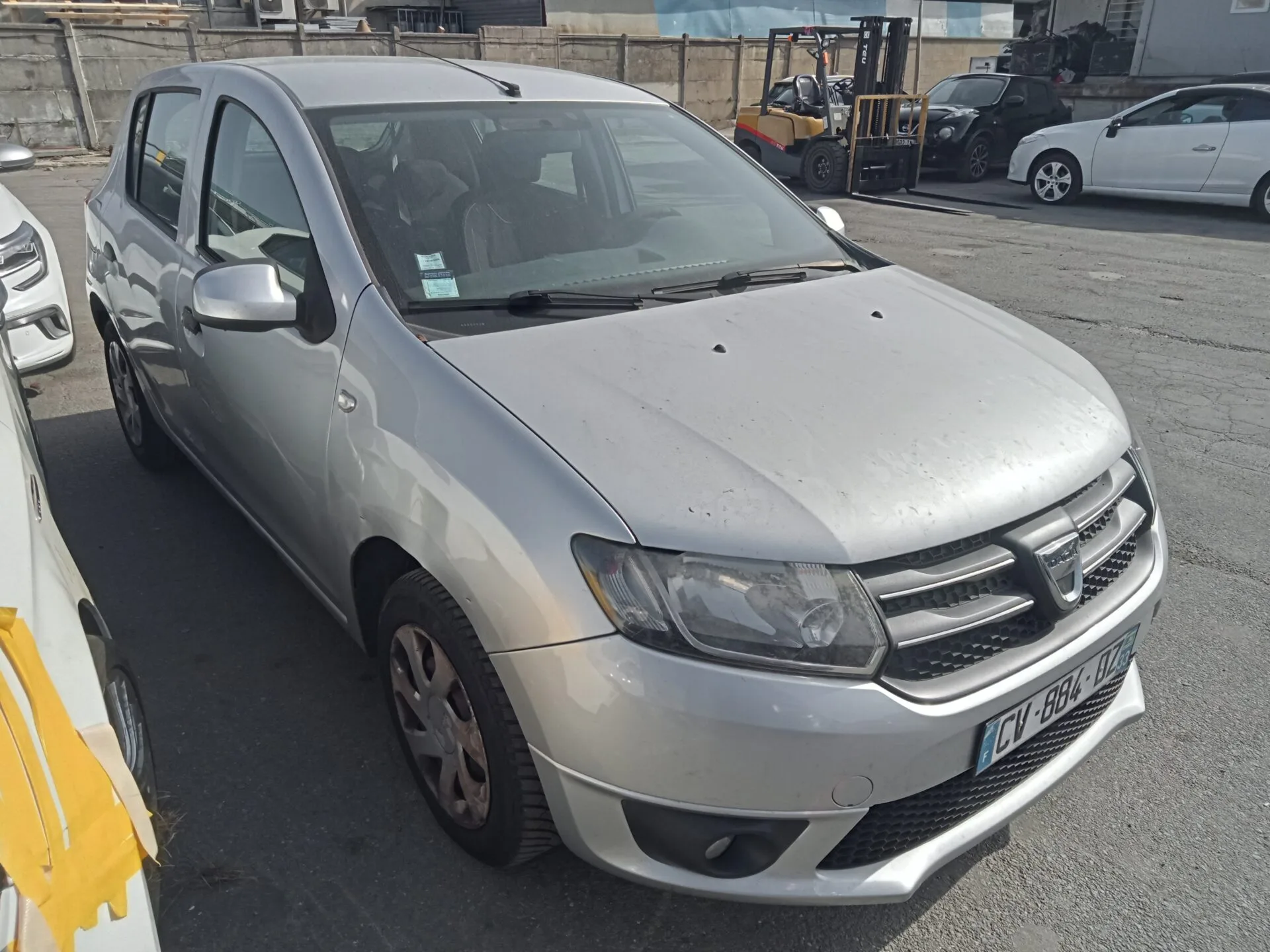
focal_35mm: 28
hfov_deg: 63.4
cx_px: 635
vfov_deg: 49.7
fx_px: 1027
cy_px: 476
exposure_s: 1/1639
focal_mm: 3.46
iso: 100
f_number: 2.2
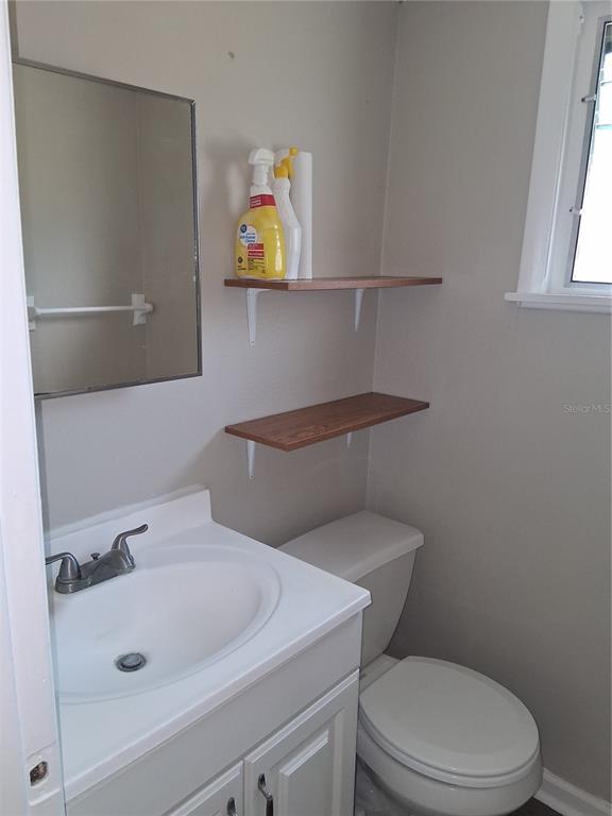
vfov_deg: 67.3
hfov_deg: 53.1
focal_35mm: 26
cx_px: 306
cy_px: 408
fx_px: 613
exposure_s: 1/100
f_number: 1.8
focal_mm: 3.98
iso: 25
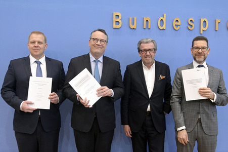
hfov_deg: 54.5
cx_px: 114
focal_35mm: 35
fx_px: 221
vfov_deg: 37.8
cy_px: 76
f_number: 5
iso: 3200
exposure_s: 1/320
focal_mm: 35
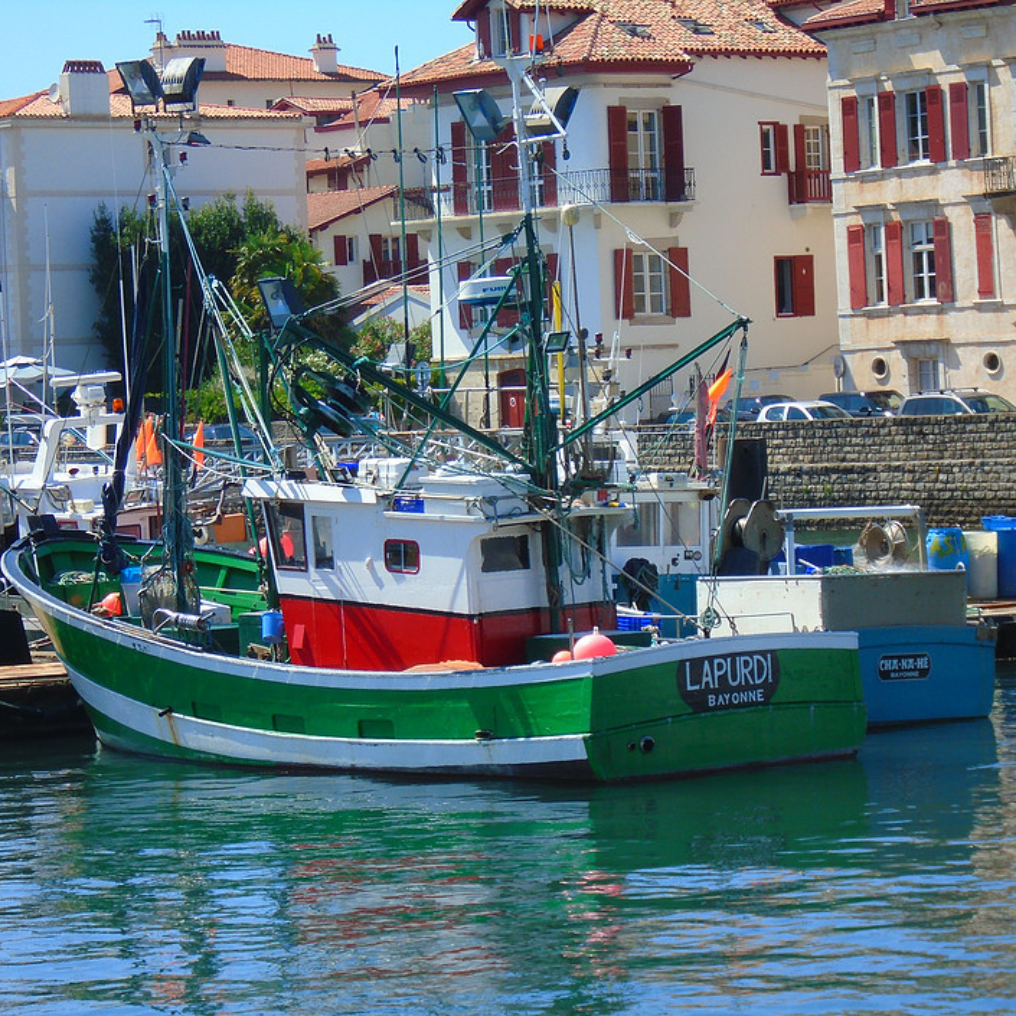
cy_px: 509
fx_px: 5114
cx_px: 465
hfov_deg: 11.3
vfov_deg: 11.3
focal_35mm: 154
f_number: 6.4
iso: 100
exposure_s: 1/250
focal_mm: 23
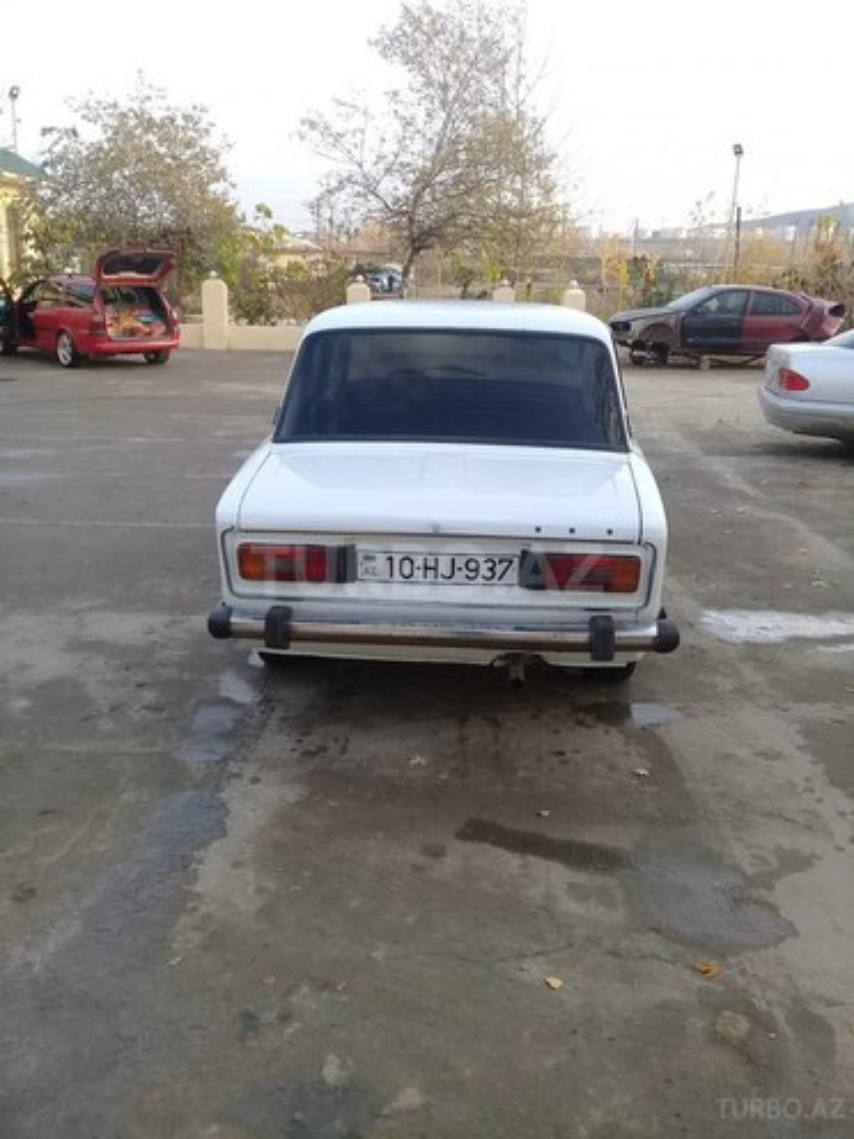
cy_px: 570
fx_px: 1020
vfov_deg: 58.4
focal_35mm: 31
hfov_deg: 45.4
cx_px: 427
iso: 50
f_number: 2.2
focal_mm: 3.3
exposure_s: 1/212
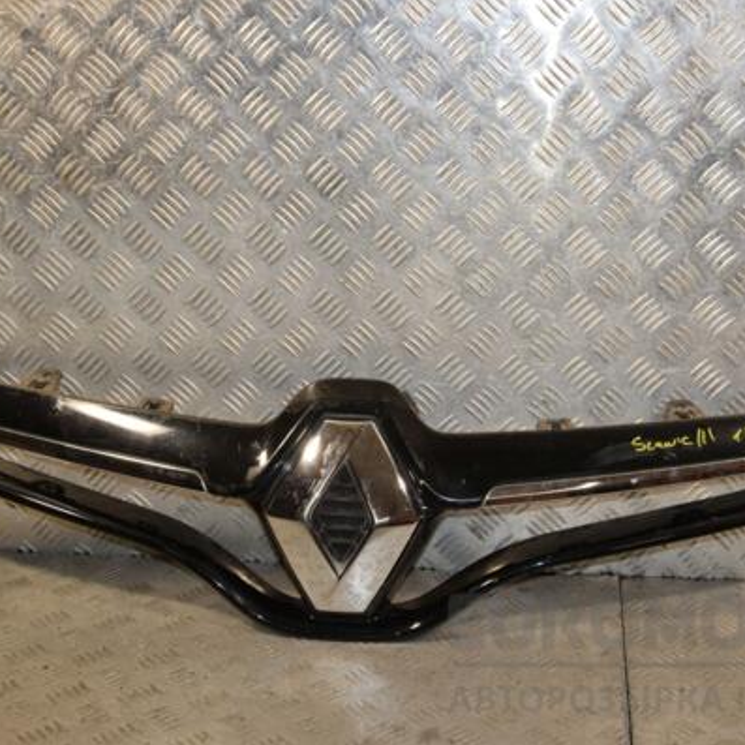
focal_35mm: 54
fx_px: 1315
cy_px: 372
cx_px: 413
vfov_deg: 31.6
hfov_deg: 31.6
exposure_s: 1/200
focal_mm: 28
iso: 800
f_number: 8
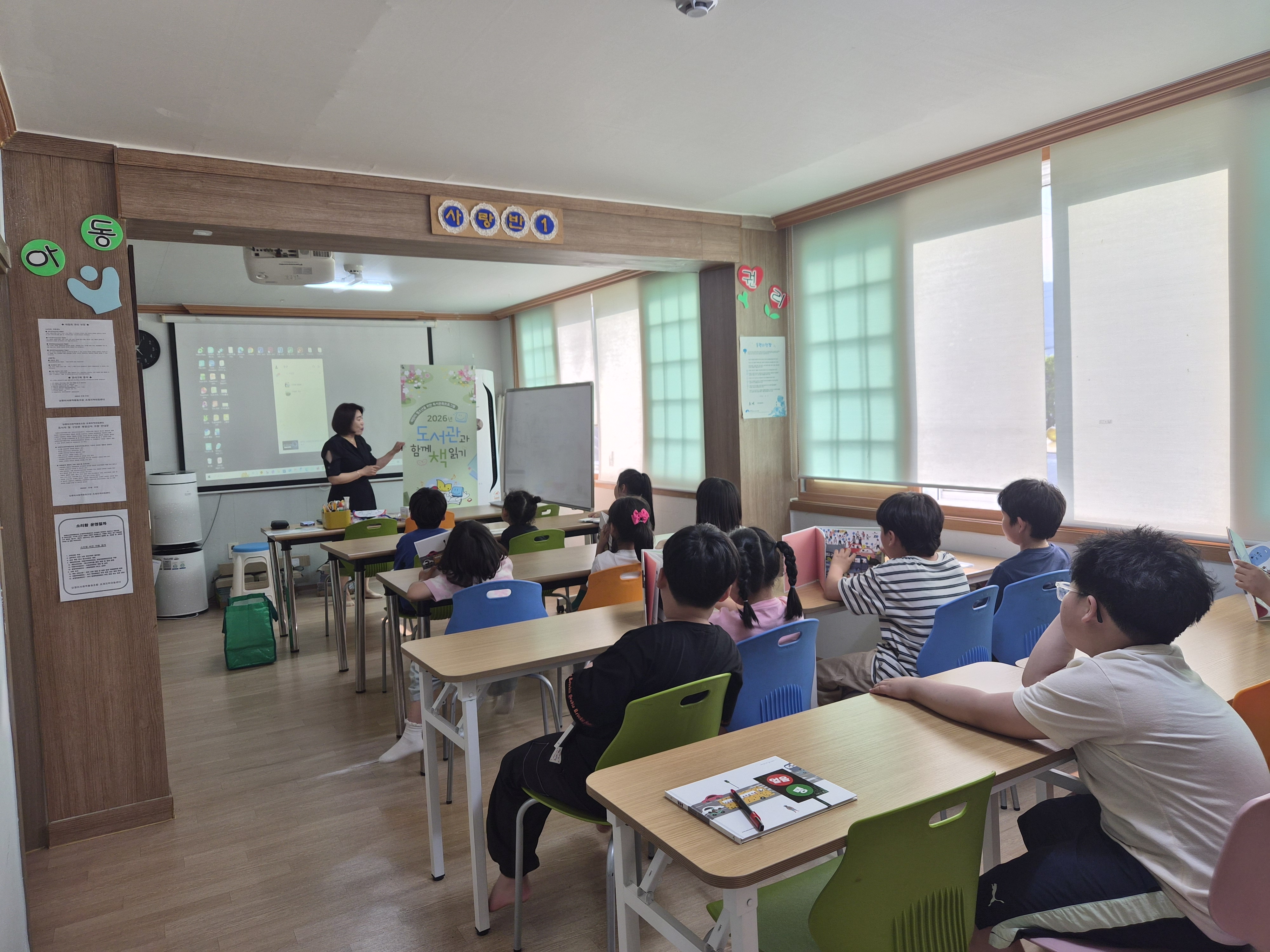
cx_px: 635
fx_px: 844
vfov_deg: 58.9
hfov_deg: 73.9
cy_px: 476
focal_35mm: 23
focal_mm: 5.4
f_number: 1.8
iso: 32
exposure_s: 1/120
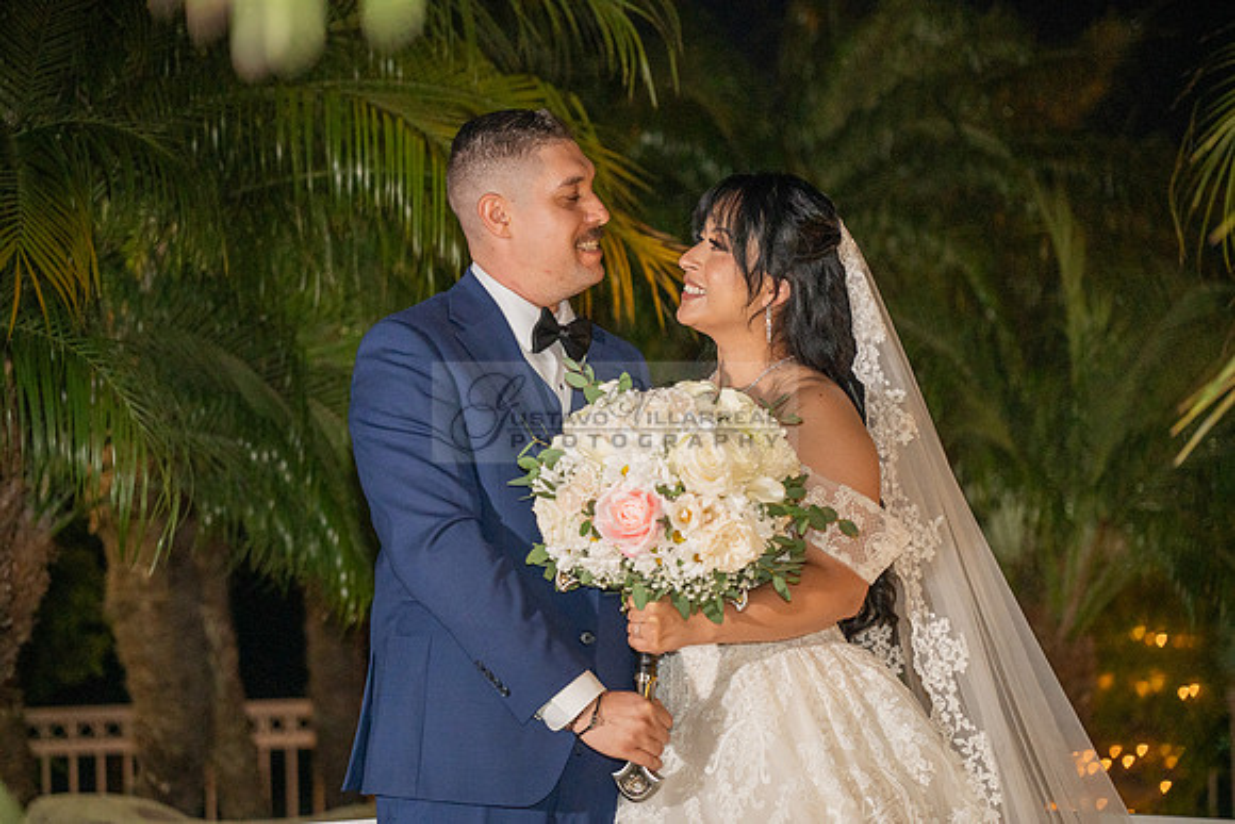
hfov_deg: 17.1
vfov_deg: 11.4
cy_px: 412
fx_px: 4117
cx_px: 618
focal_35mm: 120
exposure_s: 1/200
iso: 1600
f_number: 4
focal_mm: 120
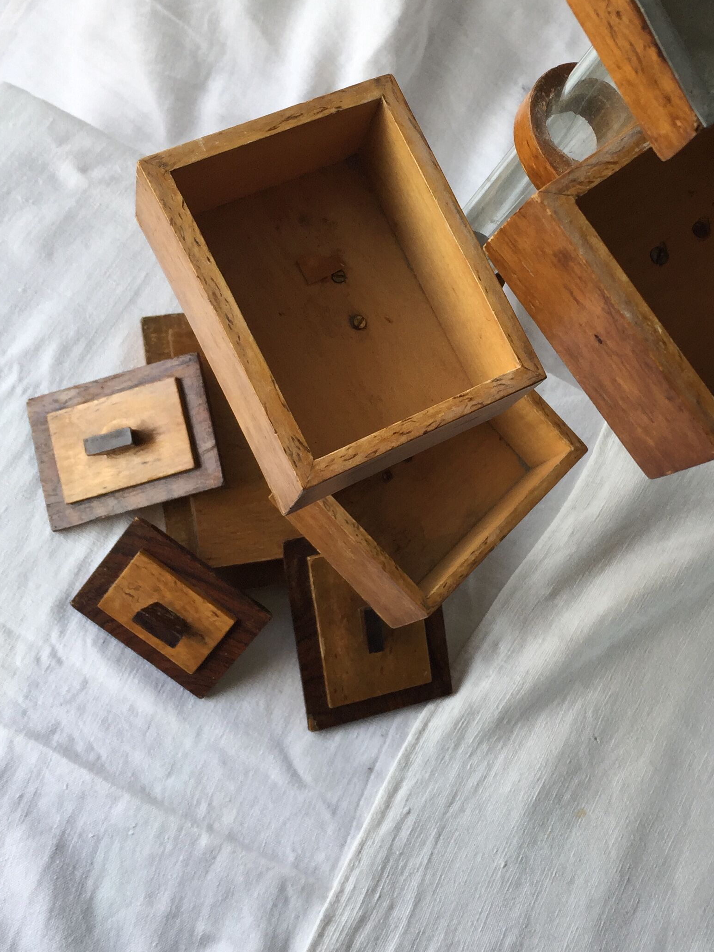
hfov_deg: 31.0
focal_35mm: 46
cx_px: 533
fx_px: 1265
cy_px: 417
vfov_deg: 41.2
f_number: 2.2
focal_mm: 4.15
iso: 50
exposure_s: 1/100
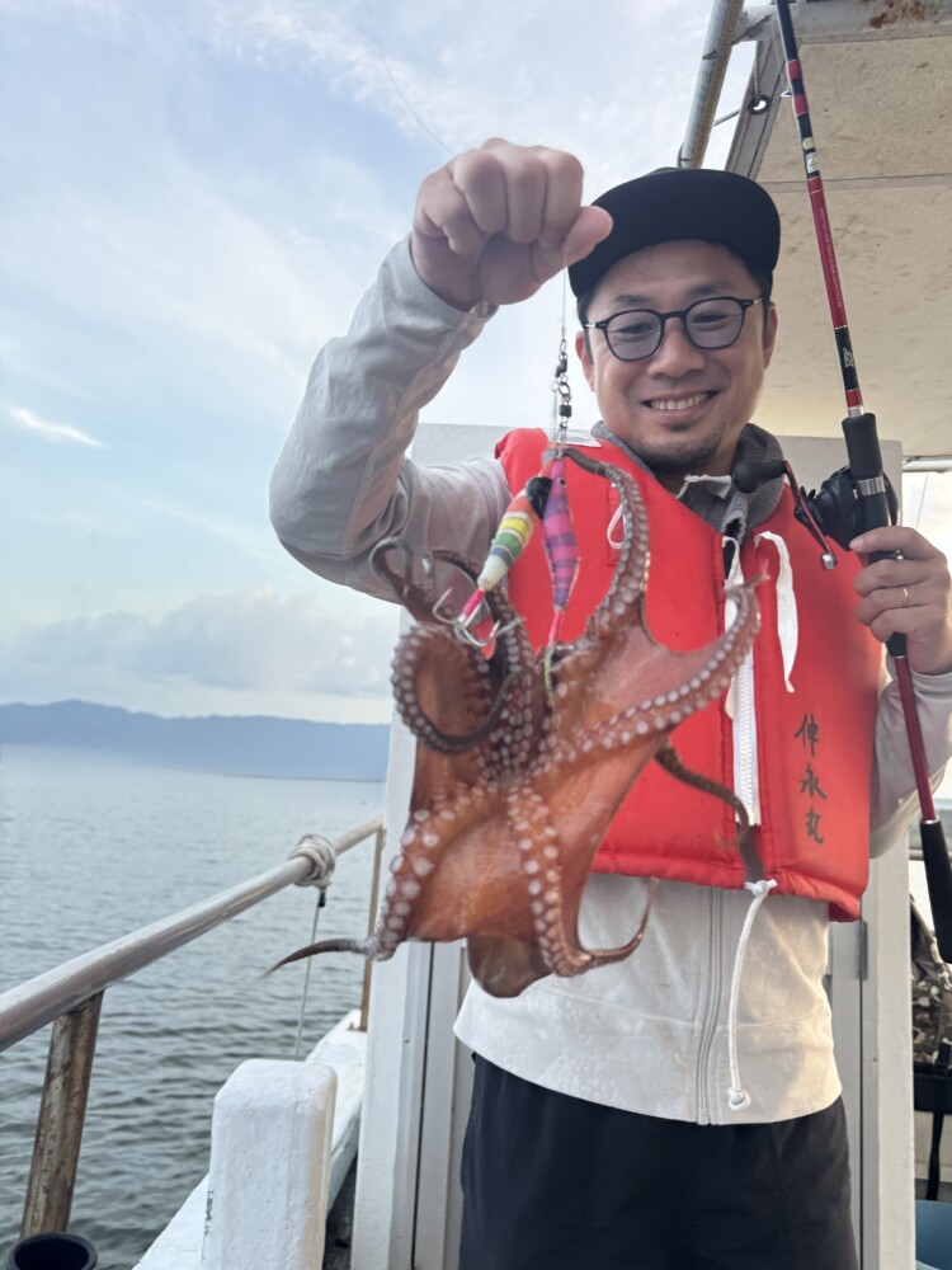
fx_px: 880
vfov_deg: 71.6
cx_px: 476
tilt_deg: +13.1
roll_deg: -6.4
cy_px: 635
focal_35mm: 24
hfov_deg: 56.8
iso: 100
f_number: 1.78
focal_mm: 6.76
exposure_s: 1/121
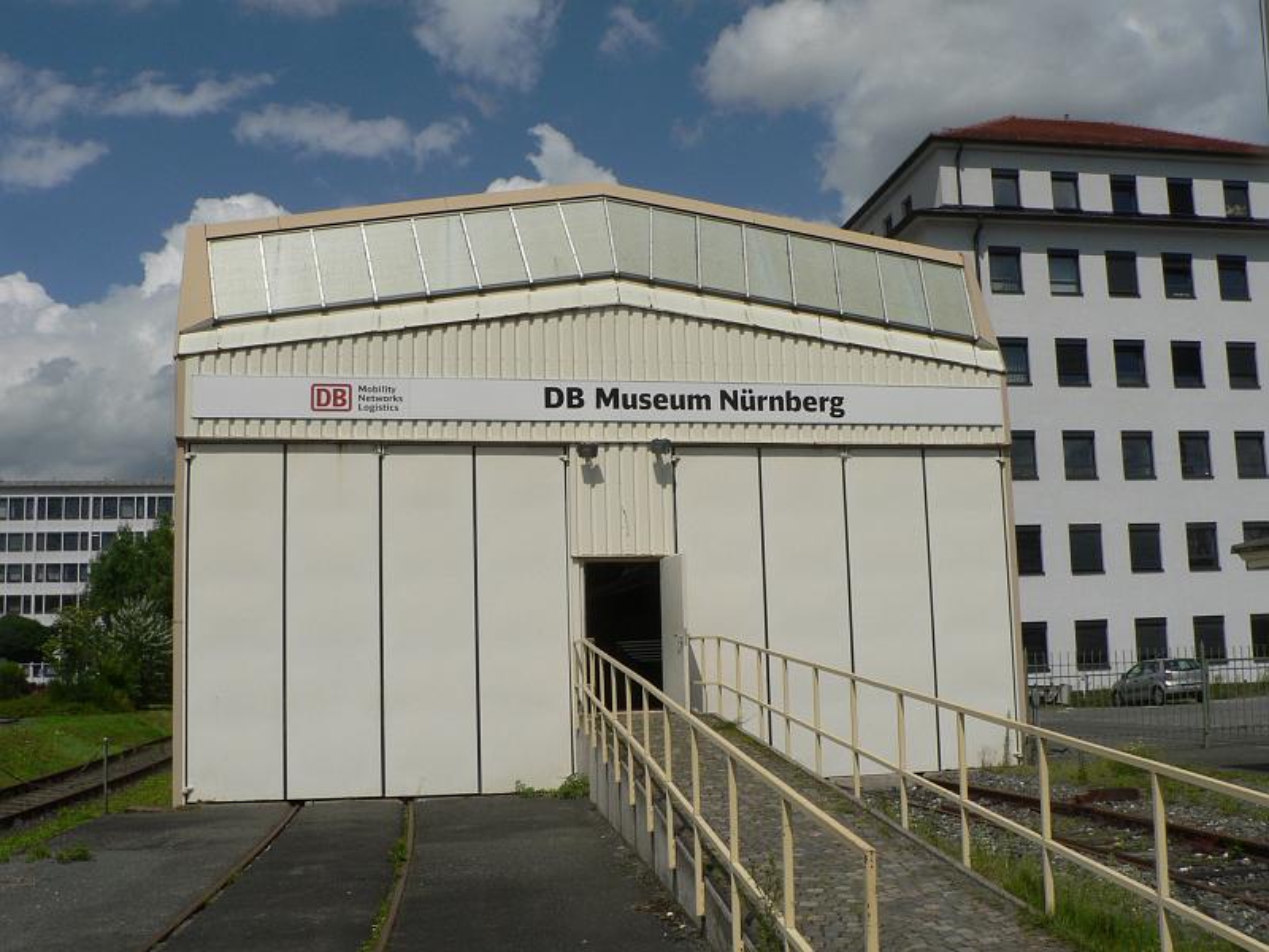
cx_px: 634
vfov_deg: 39.7
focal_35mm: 36
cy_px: 476
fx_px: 1320
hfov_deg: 51.4
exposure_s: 1/800
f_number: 8
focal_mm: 6
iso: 80
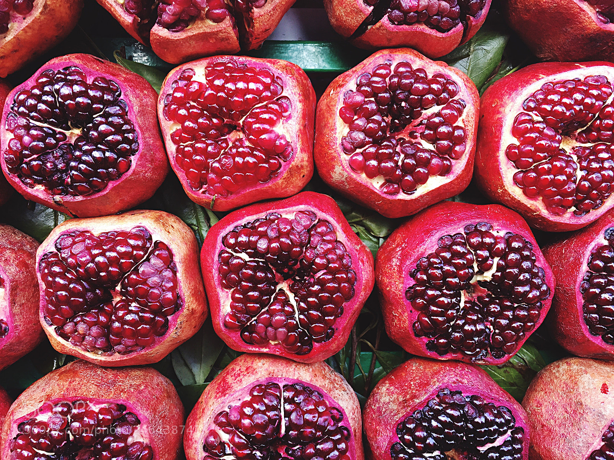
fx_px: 514
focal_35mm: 29
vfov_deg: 48.2
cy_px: 230
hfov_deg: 61.7
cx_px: 307
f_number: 2.2
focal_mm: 4.15
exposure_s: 1/50
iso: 40
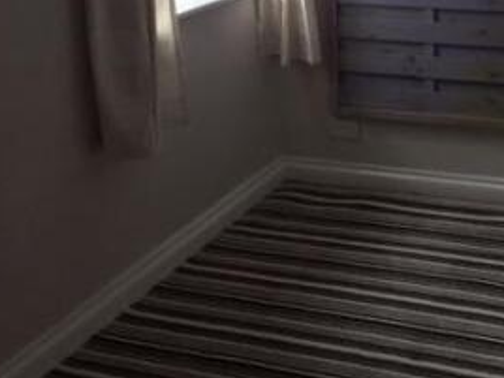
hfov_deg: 30.0
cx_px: 407
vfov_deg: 22.3
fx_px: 917
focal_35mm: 63
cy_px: -14
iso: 250
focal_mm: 4.15
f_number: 2.2
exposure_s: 1/17
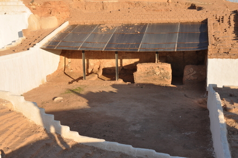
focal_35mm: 48
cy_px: 79
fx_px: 317
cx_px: 119
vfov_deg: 28.0
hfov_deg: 41.2
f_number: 9
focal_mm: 32
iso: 200
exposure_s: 1/320
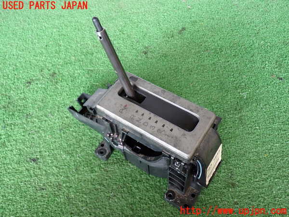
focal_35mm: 32
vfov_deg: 44.2
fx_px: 267
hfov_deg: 56.8
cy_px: 108
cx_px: 144
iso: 200
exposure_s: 1/50
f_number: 2.4
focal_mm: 5.79
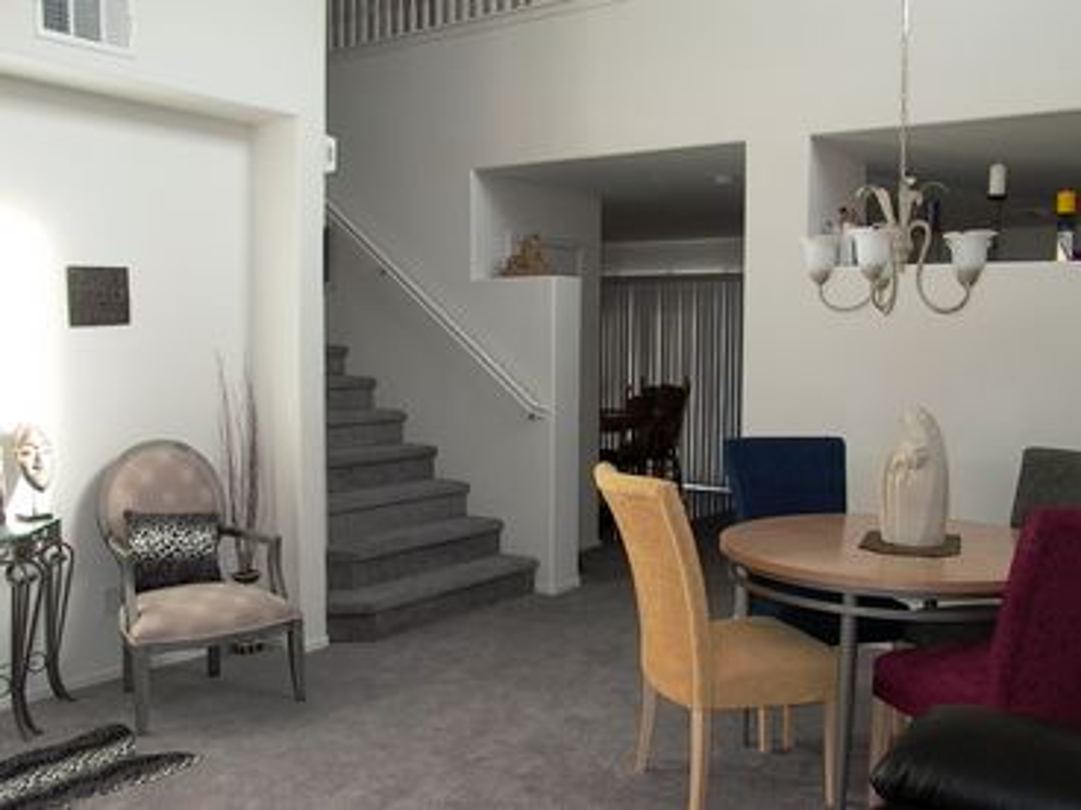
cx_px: 540
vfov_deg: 42.9
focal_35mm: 33
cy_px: 405
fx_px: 1031
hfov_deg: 55.4
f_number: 3.02
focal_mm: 7.13
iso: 100
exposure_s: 1/130
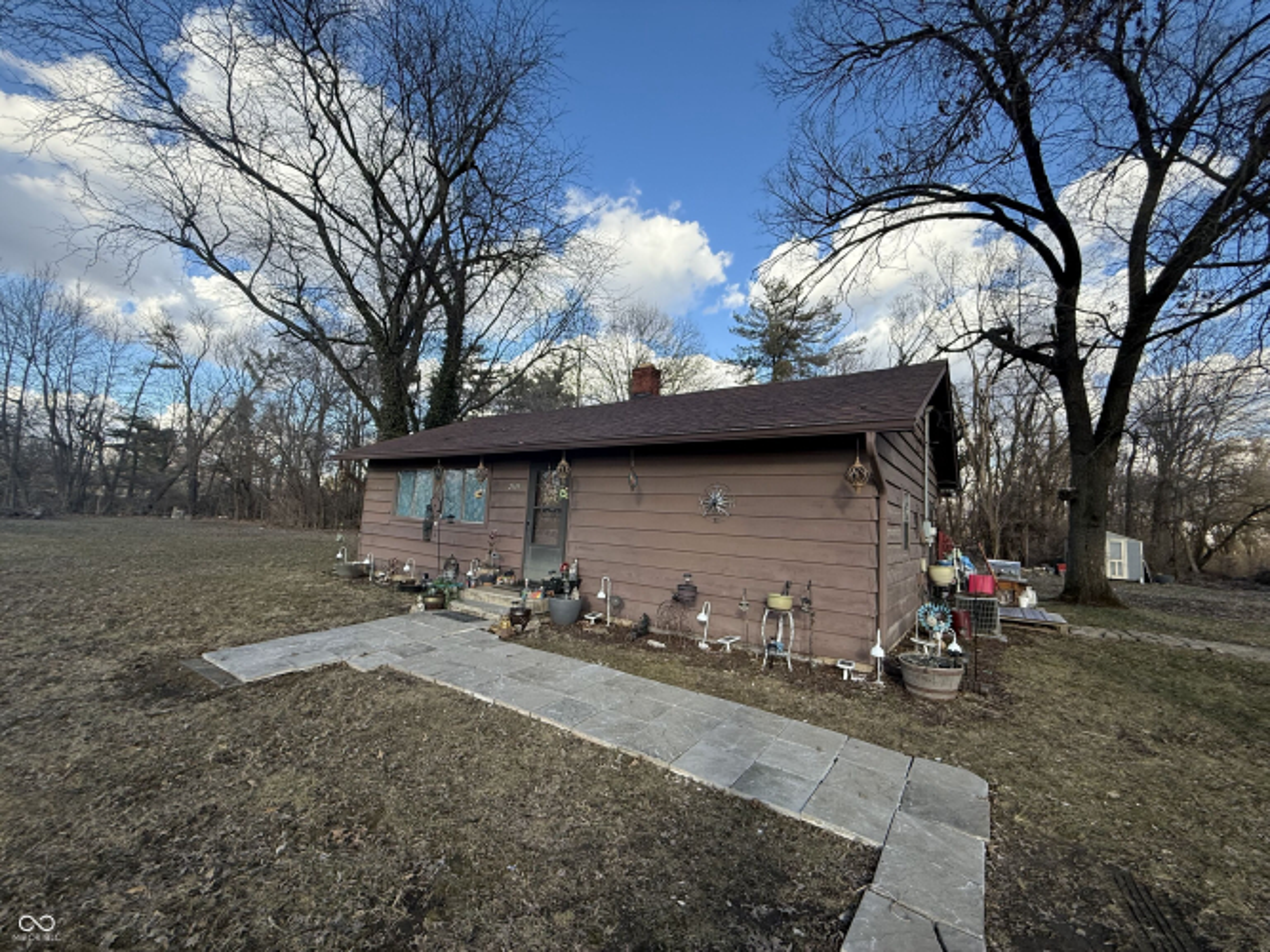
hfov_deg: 102.1
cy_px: 476
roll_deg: -4.1
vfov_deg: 85.7
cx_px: 635
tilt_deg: +4.0
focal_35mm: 14
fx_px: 514
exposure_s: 1/644
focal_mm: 2.22
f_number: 2.2
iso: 64
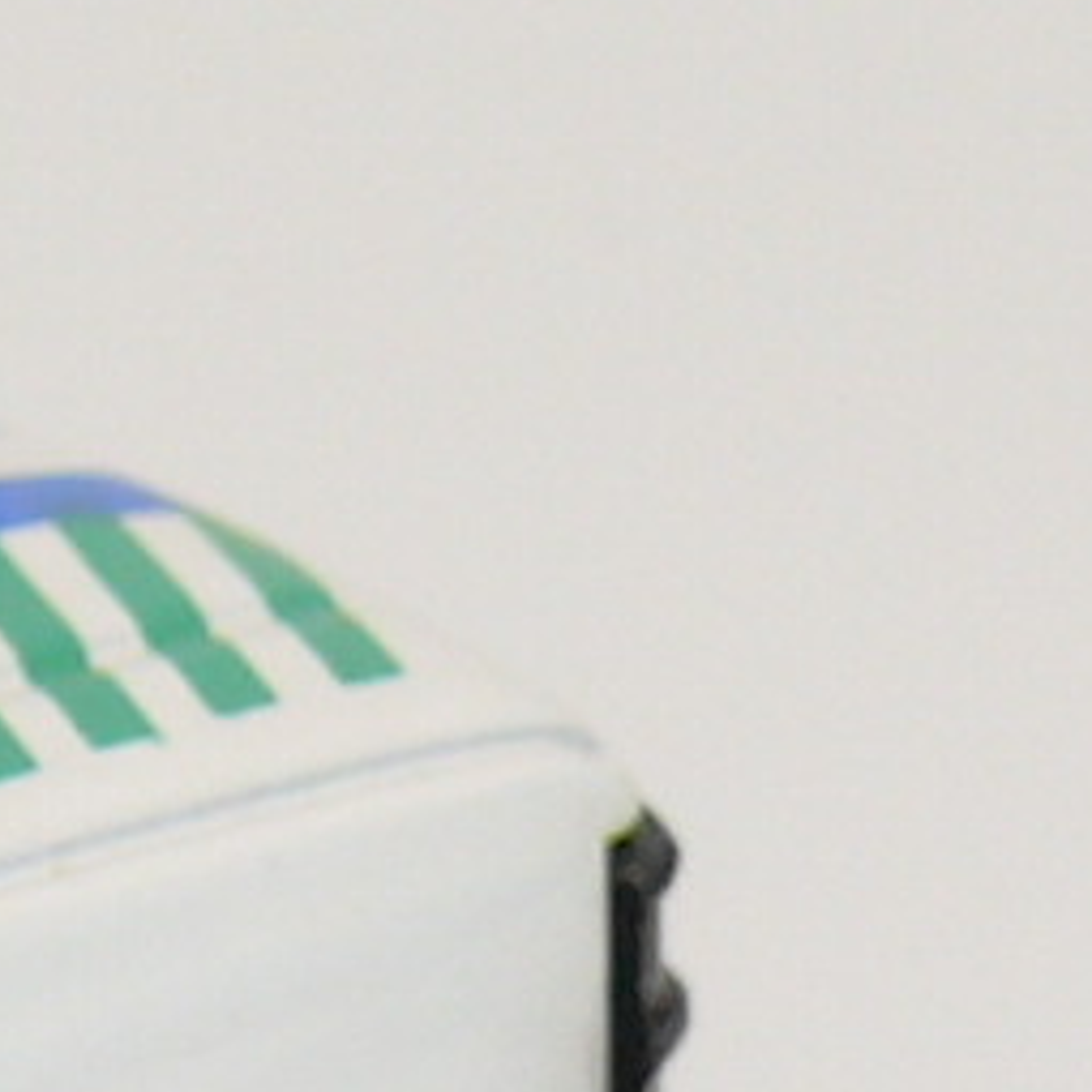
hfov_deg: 2.9
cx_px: -1465
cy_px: 1233
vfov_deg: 2.9
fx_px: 21735
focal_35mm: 609
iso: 100
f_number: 4
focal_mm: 14
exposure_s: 1/30
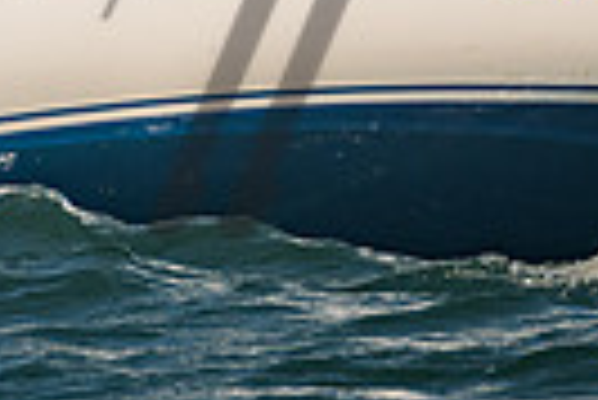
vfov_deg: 0.8
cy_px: -384
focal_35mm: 1676
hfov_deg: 1.2
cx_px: -49
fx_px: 27870
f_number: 8
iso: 400
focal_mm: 370
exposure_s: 1/2000
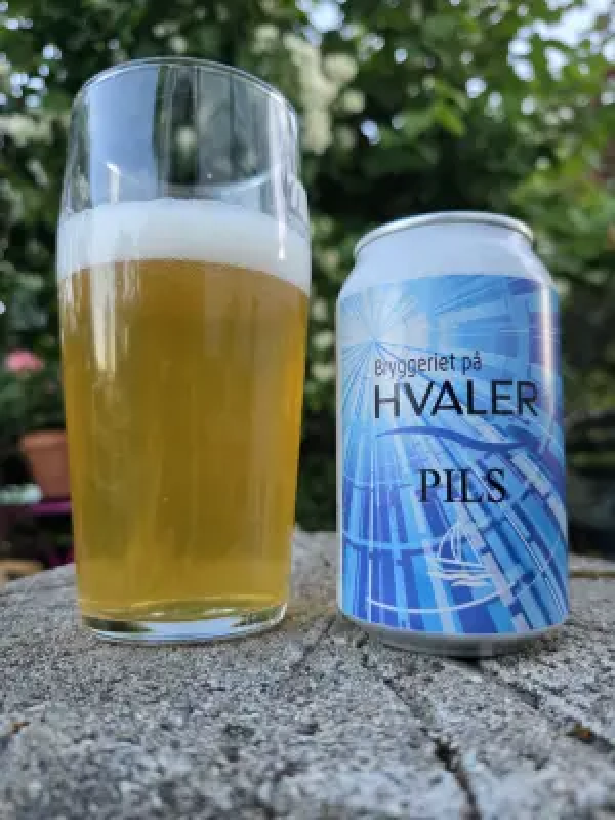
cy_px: 410
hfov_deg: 58.9
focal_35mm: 23
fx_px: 545
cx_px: 308
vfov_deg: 73.9
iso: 160
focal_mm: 6.3
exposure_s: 1/180
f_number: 1.7
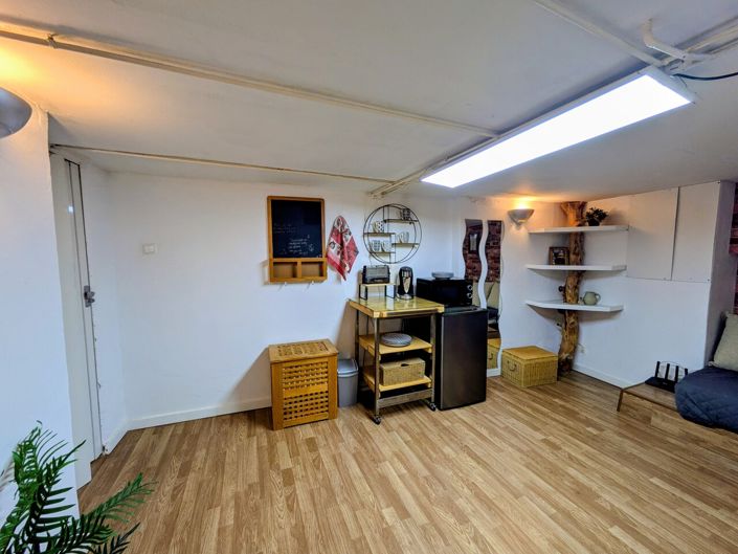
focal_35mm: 14
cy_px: 277
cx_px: 369
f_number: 2.2
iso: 45
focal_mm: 1.83
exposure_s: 1/50
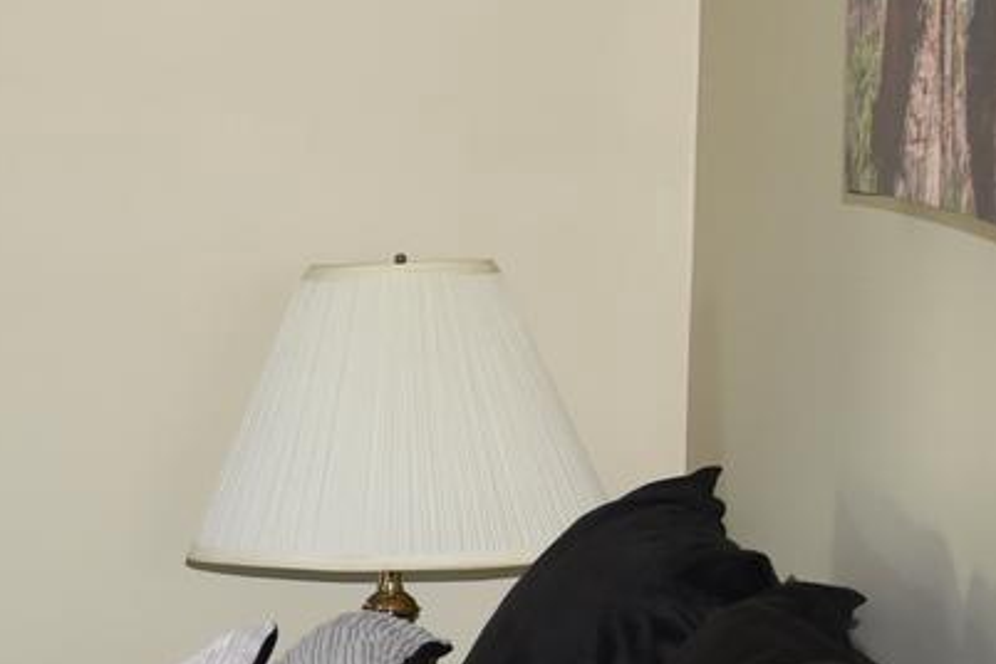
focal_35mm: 153
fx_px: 4233
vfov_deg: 9.0
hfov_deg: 12.5
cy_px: 479
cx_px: -691
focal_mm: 30
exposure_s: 1/60
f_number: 5
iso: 800
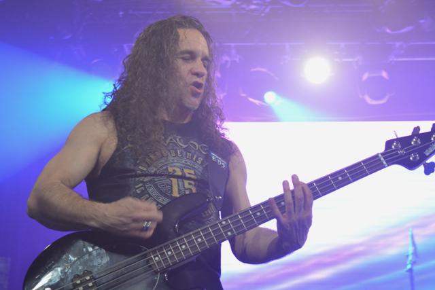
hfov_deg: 27.0
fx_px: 906
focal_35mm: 75
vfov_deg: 18.2
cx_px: 218
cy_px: 145
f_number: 5.6
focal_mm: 50
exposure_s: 1/60
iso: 2000
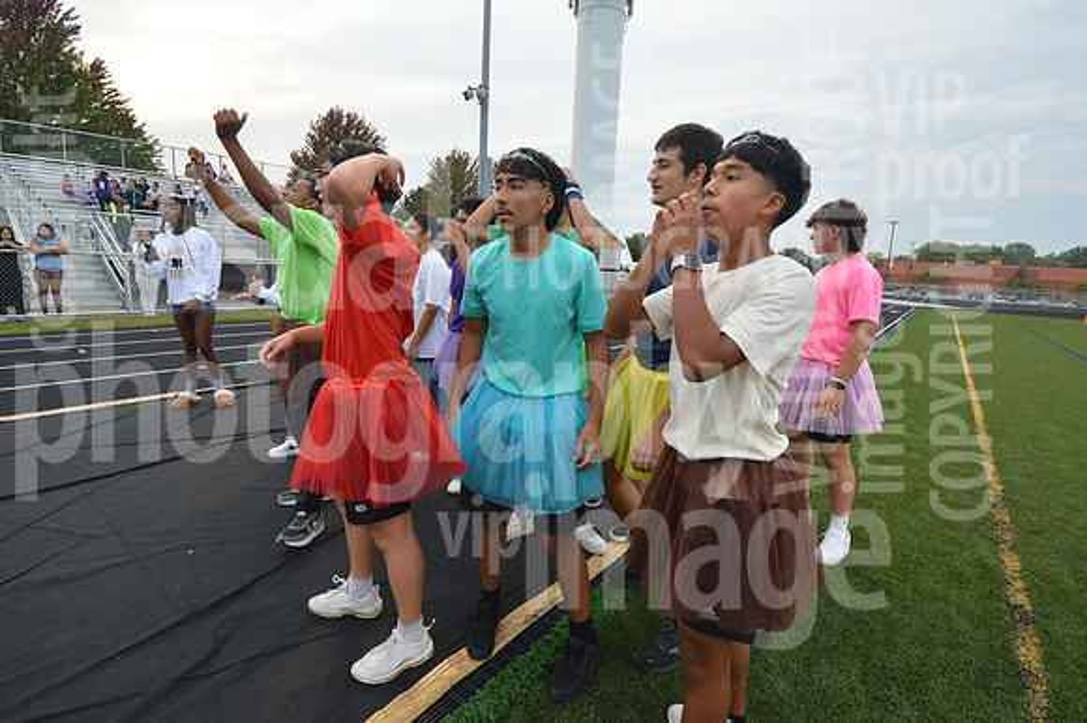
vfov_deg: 36.8
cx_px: 544
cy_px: 362
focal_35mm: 36
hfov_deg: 53.2
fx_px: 1086
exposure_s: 1/250
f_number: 5.6
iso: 800
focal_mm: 24
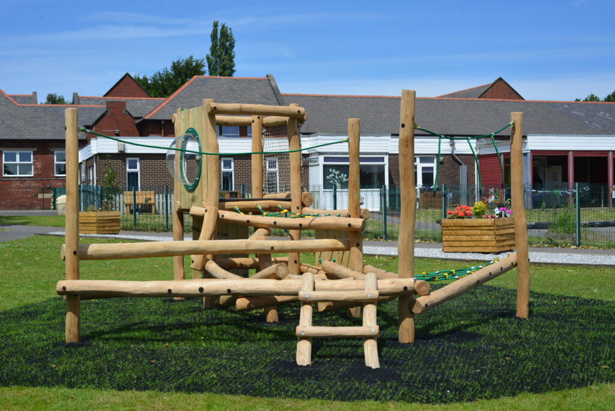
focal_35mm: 50
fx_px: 855
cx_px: 308
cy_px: 206
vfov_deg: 27.0
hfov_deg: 39.6
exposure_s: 1/320
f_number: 9
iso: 100
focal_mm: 50
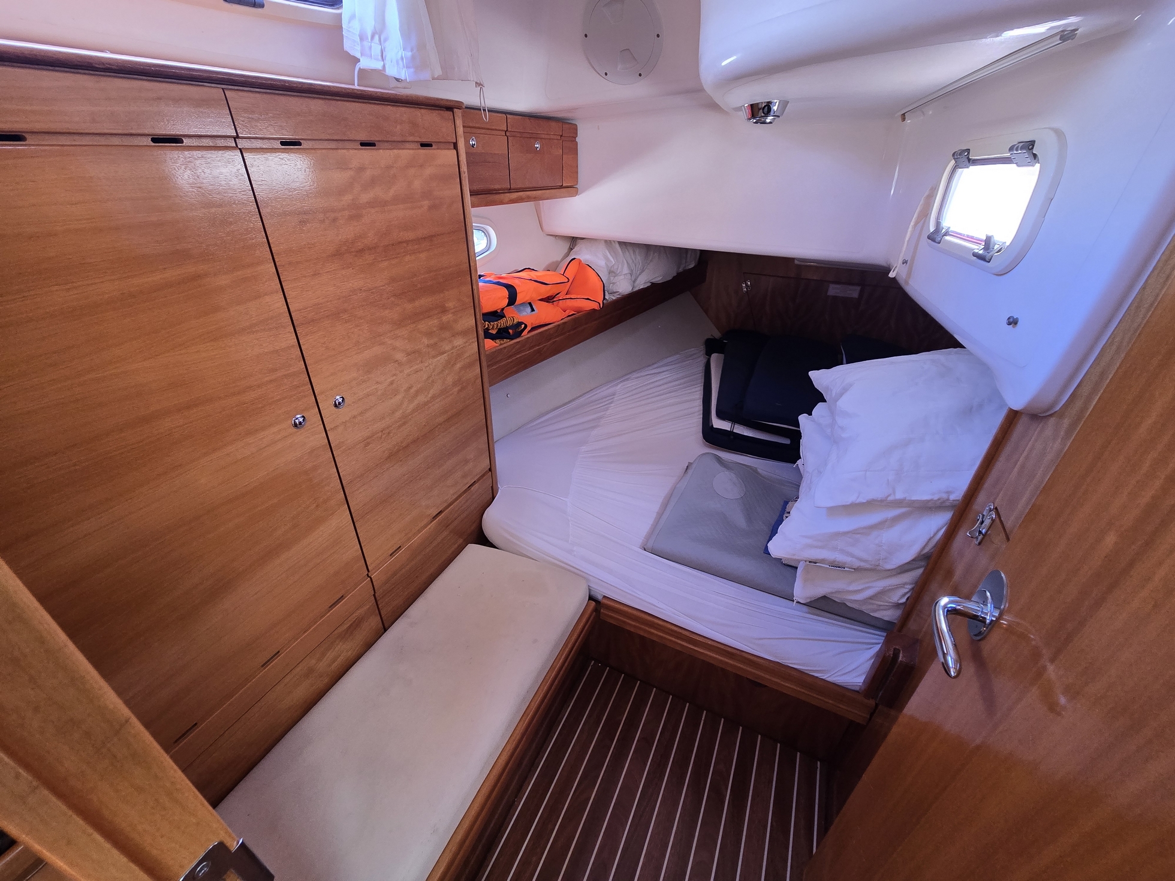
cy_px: 440
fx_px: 441
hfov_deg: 106.2
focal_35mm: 13
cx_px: 588
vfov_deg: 89.9
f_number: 2.2
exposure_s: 1/50
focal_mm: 2.2
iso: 200
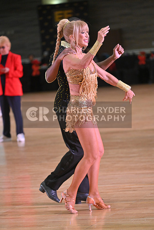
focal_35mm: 170
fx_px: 1090
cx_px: 77
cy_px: 115
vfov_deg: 12.1
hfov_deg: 8.1
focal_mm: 170
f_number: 4.5
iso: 3200
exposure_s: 1/400
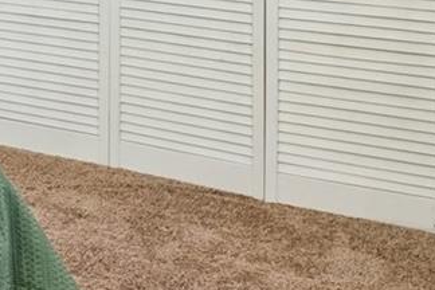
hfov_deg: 22.5
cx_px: -118
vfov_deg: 15.1
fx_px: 984
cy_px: -184
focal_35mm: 81
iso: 400
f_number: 8
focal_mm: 11
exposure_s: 1/13
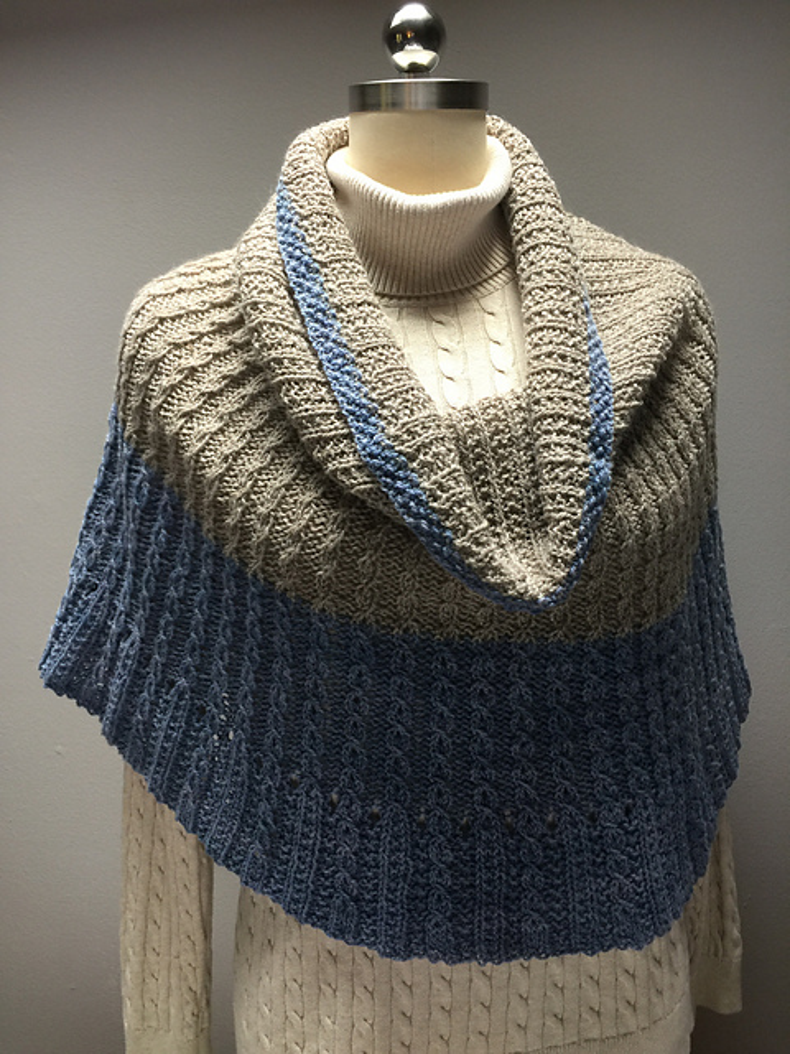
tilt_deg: -8.5
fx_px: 882
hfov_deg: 48.2
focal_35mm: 29
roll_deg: +2.0
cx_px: 395
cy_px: 527
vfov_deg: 61.7
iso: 40
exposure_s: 1/15
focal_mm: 4.15
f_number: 2.2
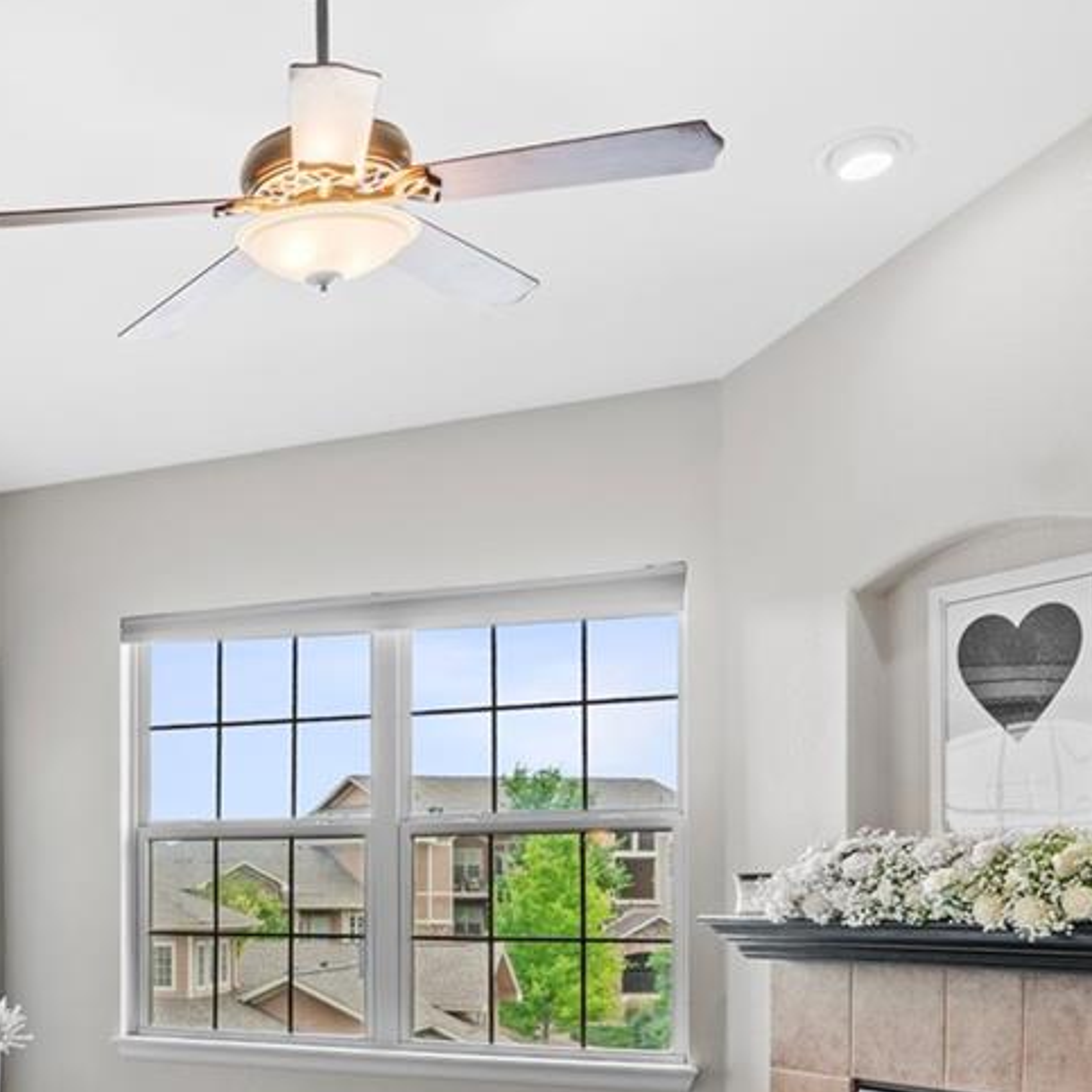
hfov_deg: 30.9
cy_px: 1182
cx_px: -262
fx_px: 1606
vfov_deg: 33.1
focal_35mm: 45
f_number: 8
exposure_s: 1
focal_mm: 16
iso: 100
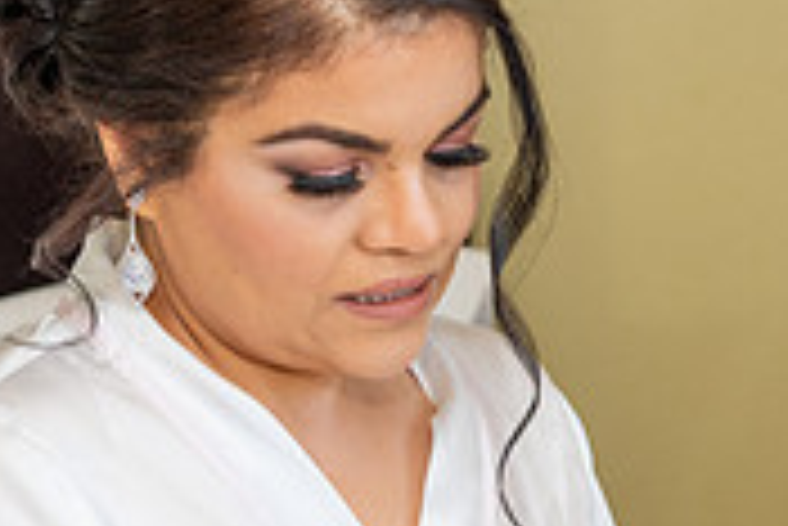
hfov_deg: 11.9
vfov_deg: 8.0
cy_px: 425
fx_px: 3768
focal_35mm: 172
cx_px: 320
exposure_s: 1/125
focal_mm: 52
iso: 320
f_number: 4
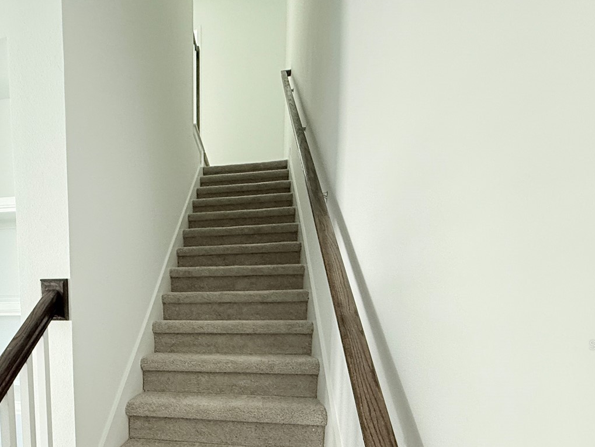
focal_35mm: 22
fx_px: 378
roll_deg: +0.9
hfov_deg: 72.9
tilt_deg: -5.9
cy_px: 345
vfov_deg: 57.4
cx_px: 177
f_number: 2.2
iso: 400
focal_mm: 2.22
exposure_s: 1/60
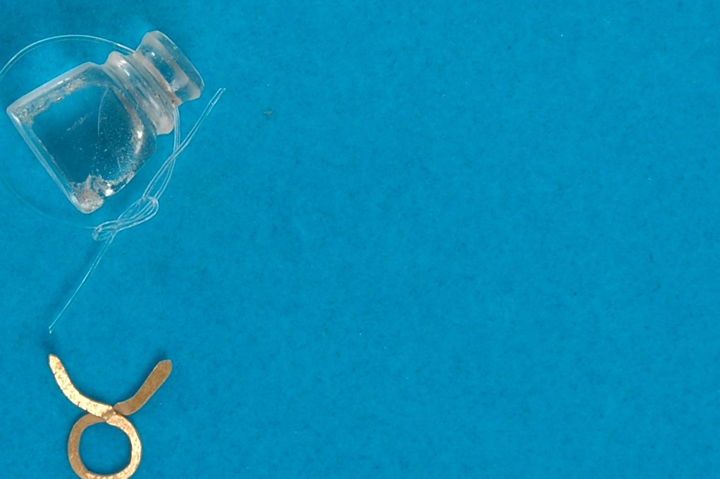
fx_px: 2898
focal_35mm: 145
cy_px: 84
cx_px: -90
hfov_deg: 13.8
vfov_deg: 9.4
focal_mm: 40
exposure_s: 1/60
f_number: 29
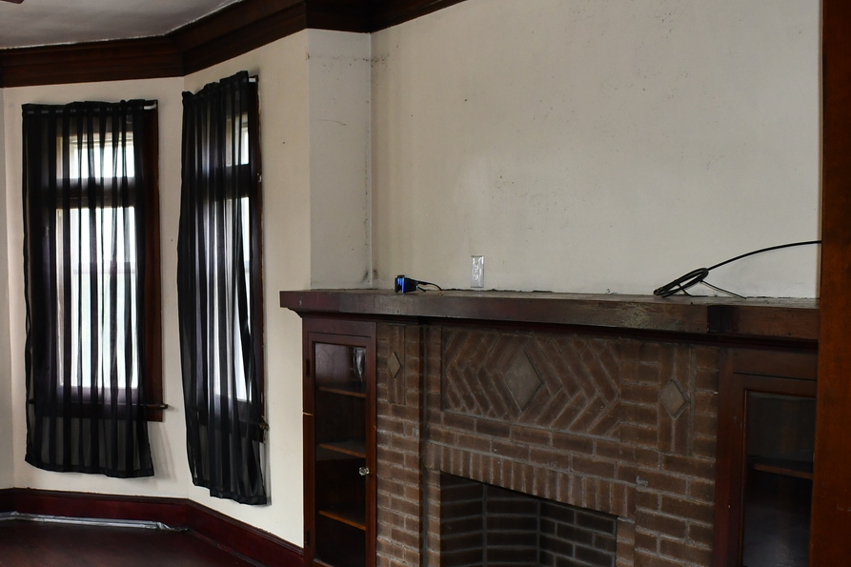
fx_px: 1158
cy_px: 395
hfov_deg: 39.7
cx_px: 257
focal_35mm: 49
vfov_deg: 27.3
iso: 800
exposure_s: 1/100
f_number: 5
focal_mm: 18
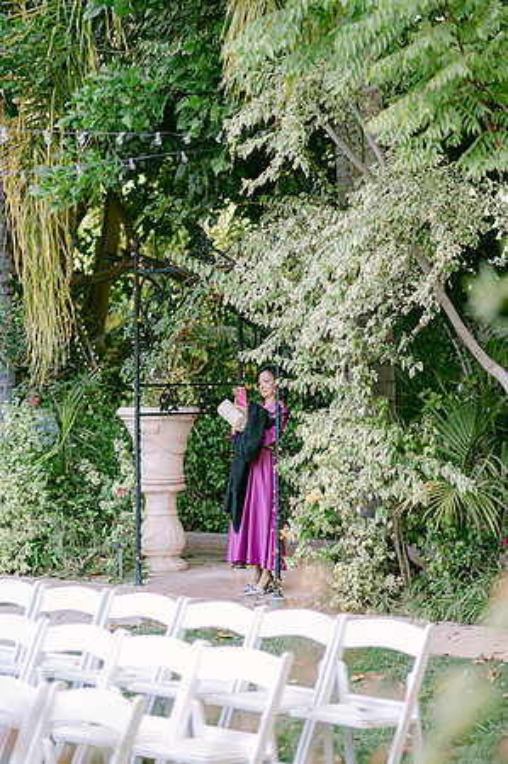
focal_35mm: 85
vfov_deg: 23.9
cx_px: 254
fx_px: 1803
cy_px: 382
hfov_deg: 16.0
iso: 400
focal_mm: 85
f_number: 1.8
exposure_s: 1/320
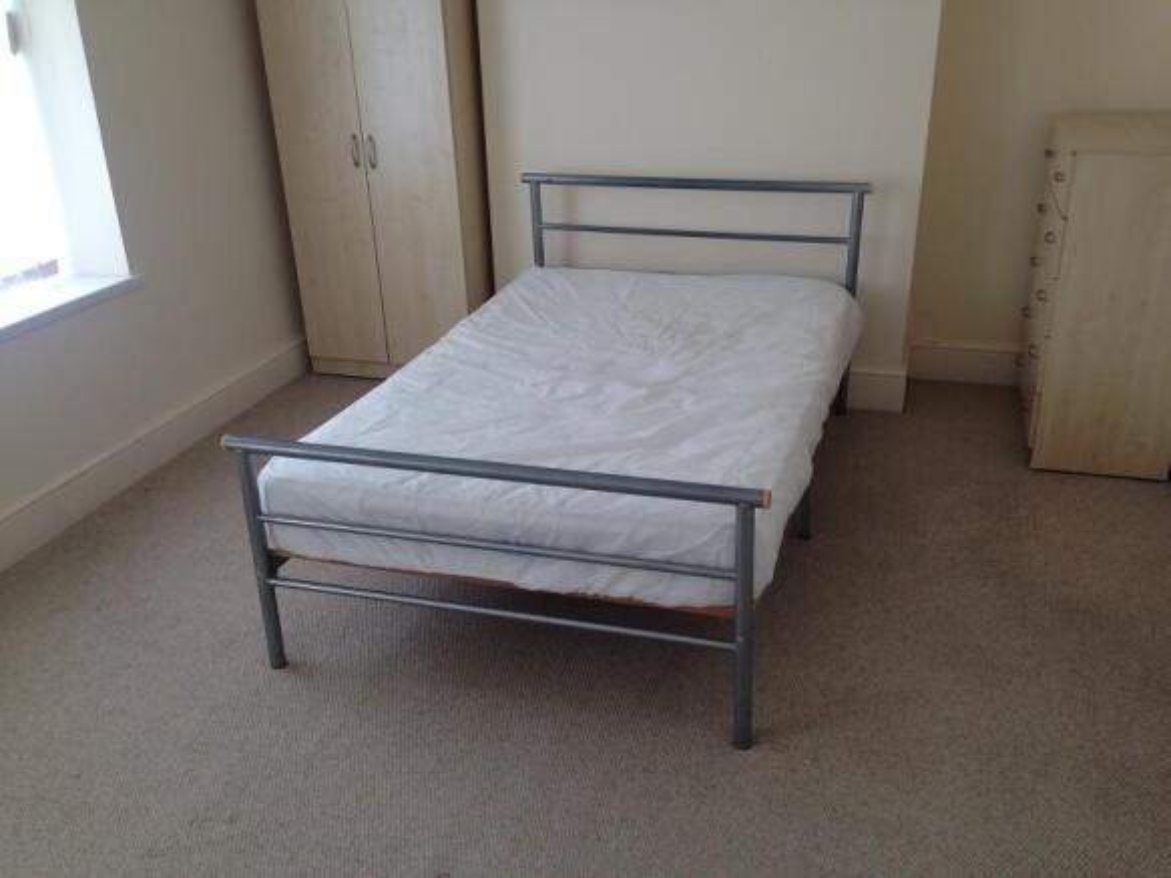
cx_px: 586
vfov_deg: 42.9
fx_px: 1116
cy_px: 439
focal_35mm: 33
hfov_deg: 55.4
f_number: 2.4
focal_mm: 4.12
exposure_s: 1/149
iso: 50
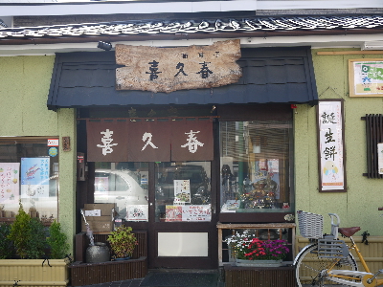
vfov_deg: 30.3
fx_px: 531
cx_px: 192
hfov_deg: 39.7
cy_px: 144
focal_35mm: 48
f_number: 5.6
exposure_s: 1/160
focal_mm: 24
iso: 100
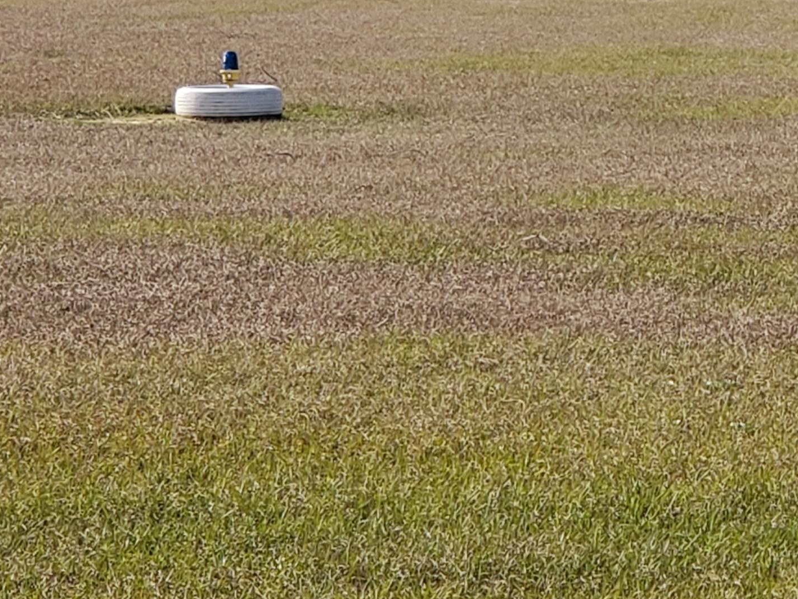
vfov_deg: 13.3
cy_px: 16
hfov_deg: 17.5
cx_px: 797
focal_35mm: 110
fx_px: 2536
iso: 32
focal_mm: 6
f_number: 2.4
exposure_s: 1/801
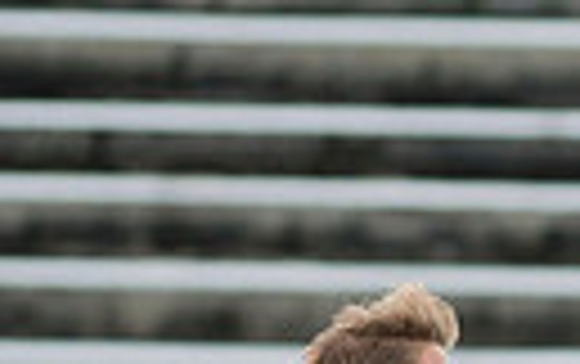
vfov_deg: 0.8
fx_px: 25292
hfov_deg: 1.3
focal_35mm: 1598
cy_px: 971
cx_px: 526
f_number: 3.2
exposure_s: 1/1000
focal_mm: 300
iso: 800
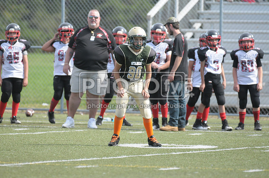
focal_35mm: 465
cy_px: 89
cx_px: 134
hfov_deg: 4.4
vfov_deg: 2.9
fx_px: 3470
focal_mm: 310
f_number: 4
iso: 1600
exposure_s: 1/5000
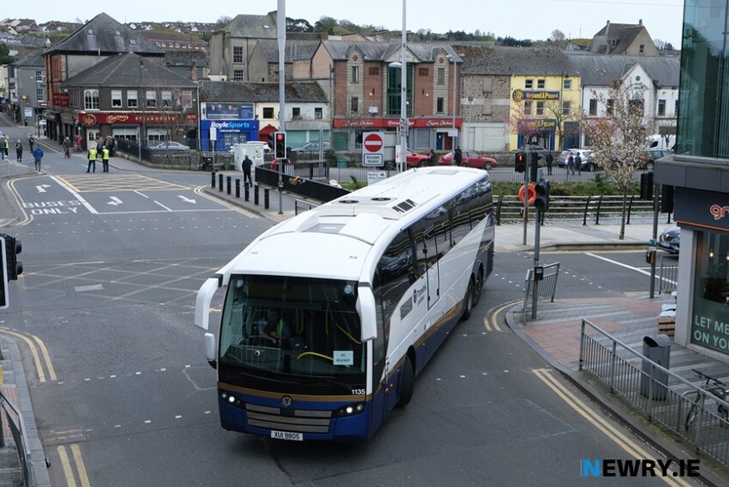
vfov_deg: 28.1
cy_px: 249
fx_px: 972
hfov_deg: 41.1
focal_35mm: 48
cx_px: 359
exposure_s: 1/280
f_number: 8
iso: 400
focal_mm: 30.2
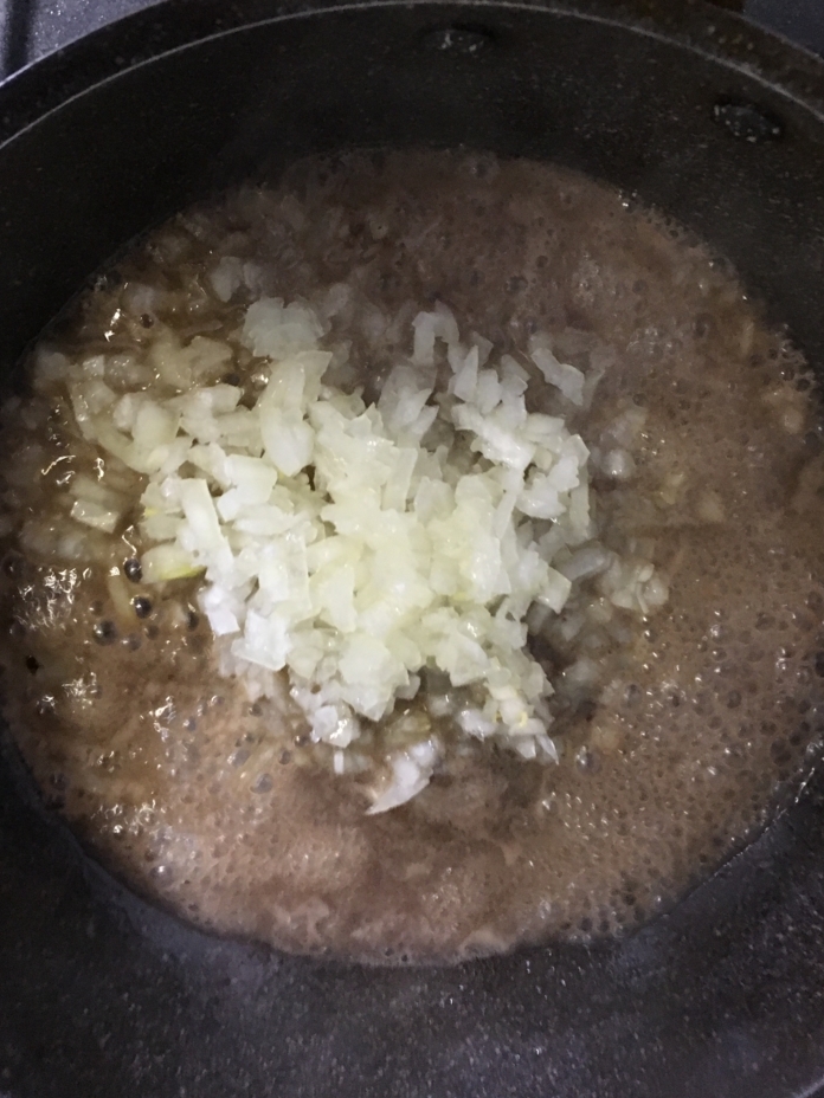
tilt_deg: -73.3
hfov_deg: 44.1
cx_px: 448
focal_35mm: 32
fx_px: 1016
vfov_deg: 56.7
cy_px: 495
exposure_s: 1/15
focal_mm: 4.15
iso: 250
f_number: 2.2
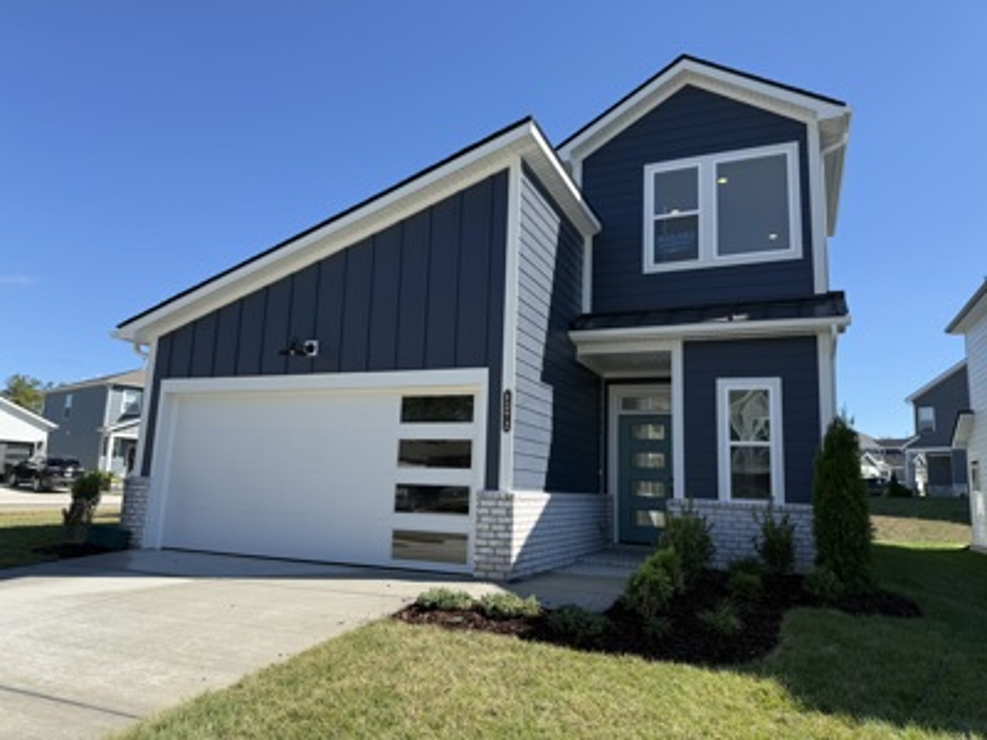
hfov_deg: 71.6
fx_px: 684
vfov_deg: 56.8
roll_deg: -2.0
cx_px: 494
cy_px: 370
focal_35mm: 24
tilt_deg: +10.4
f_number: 1.78
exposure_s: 1/2703
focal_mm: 6.76
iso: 80
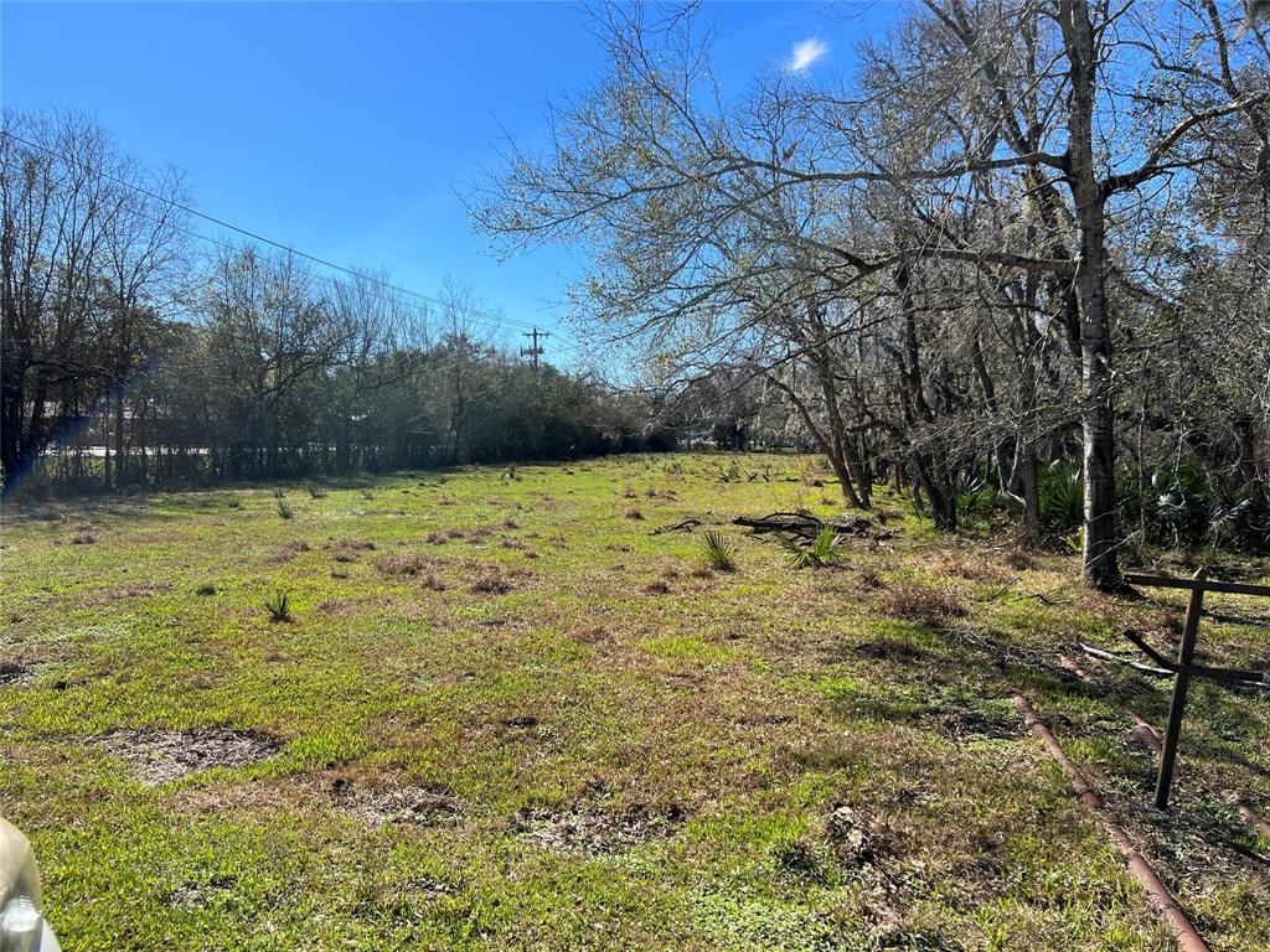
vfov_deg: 53.1
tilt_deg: -3.5
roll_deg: -1.0
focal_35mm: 26
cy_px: 476
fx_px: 954
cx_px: 635
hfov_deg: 67.3
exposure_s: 1/3257
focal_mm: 5.7
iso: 50
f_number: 1.5
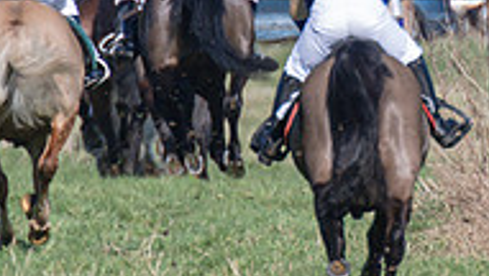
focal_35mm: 2489
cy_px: -141
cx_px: 562
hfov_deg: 0.9
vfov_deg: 0.5
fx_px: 32314
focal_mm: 280
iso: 125
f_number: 4
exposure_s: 1/1000
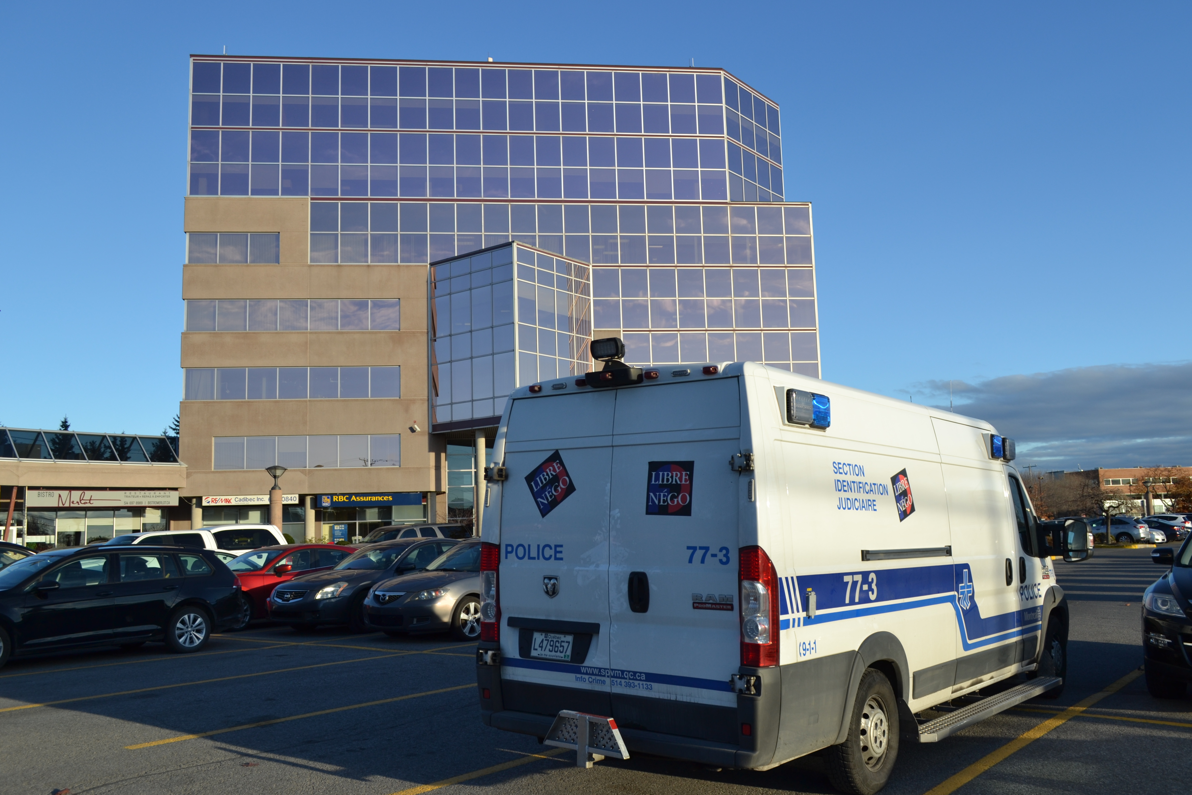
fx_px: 993
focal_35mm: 30
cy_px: 398
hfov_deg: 61.9
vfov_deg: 43.6
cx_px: 596
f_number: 7.1
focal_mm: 20
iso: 100
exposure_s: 1/200
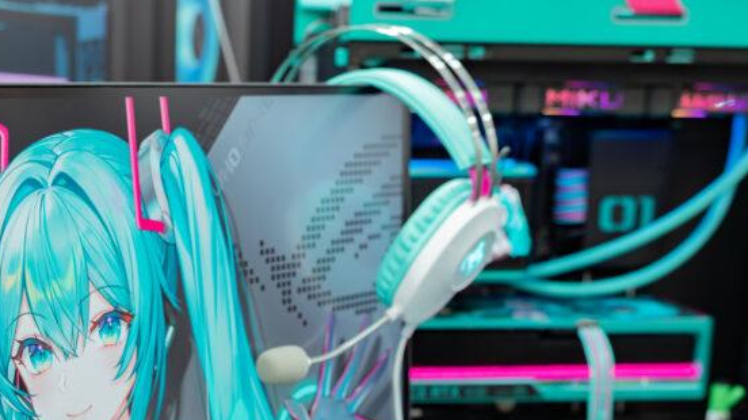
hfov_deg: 29.7
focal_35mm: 70
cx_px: 182
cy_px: 441
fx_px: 1388
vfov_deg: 16.8
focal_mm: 36
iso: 400
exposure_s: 1/30
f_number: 4
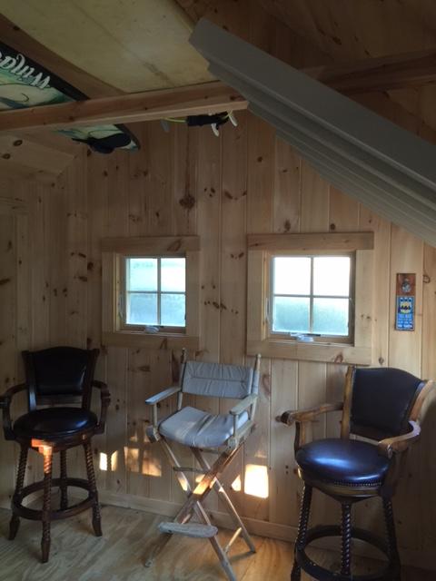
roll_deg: -0.5
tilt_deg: -1.0
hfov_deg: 48.2
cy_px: 290
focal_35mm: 29
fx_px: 487
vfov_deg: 61.7
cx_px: 218
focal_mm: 4.15
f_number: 2.2
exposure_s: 1/15
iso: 80
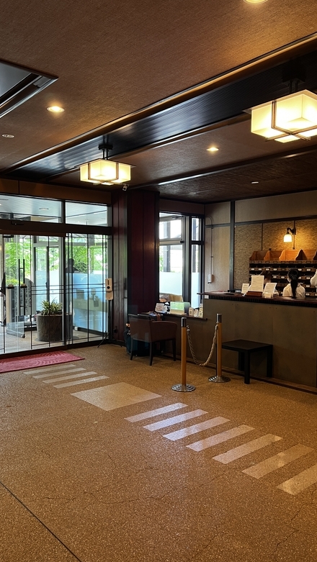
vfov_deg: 66.0
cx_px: 156
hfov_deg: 40.2
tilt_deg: -3.2
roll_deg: -0.8
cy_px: 285
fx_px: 433
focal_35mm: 29
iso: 125
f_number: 1.6
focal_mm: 5.1
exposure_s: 1/50
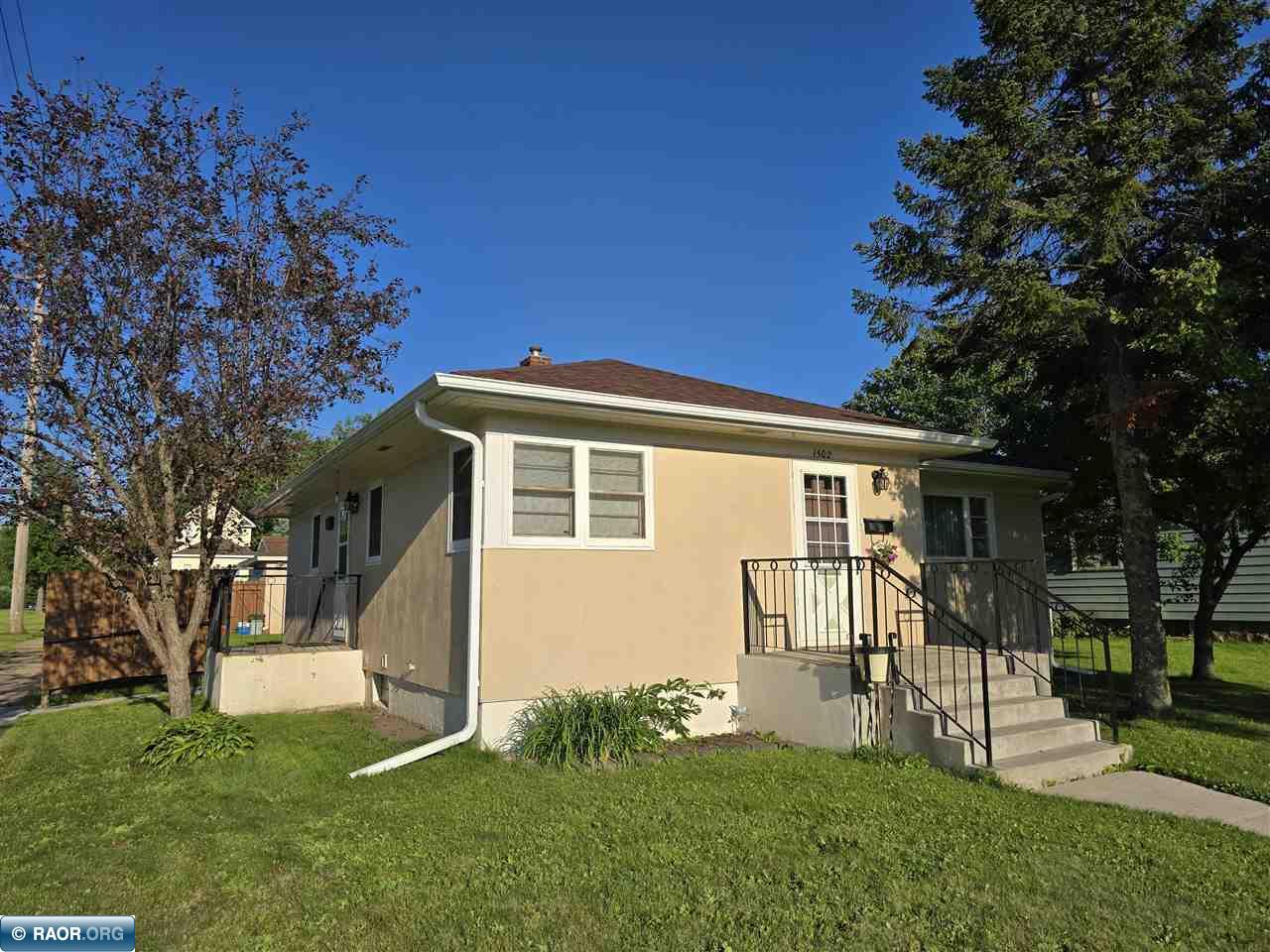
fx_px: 844
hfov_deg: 73.9
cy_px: 476
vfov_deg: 58.9
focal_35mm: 23
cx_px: 635
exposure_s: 1/1005
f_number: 1.7
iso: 12
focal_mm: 6.3
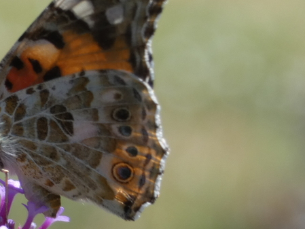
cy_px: 141
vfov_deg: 2.7
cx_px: 31
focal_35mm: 553
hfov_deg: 3.6
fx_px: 4874
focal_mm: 52.2
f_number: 5.5
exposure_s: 1/100
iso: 80
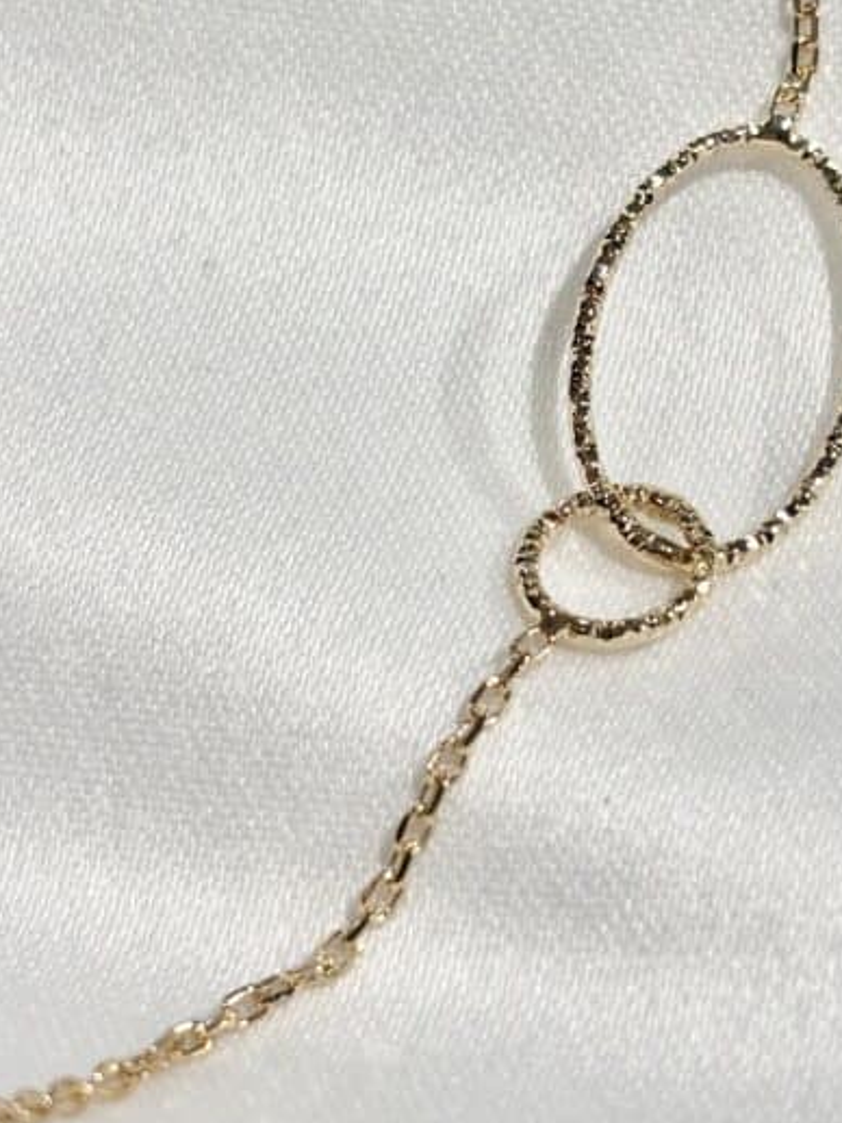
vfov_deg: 19.0
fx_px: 3339
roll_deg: +6.2
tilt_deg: -34.8
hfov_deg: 14.3
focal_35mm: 103
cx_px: 590
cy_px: 378
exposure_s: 1/324
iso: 32
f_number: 1.6
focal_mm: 5.96
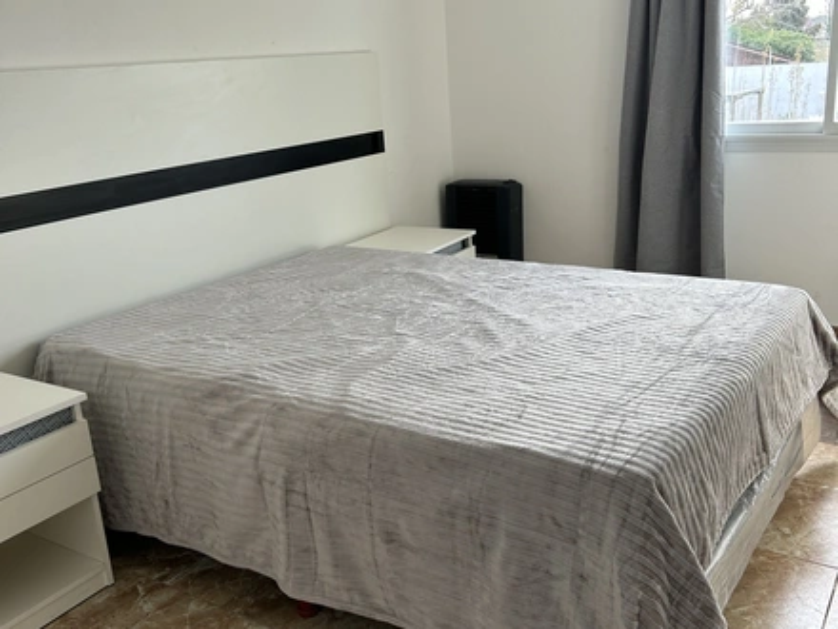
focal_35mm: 26
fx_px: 629
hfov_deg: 67.3
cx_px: 419
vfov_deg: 53.1
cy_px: 314
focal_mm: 5.7
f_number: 1.5
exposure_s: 1/136
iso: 32
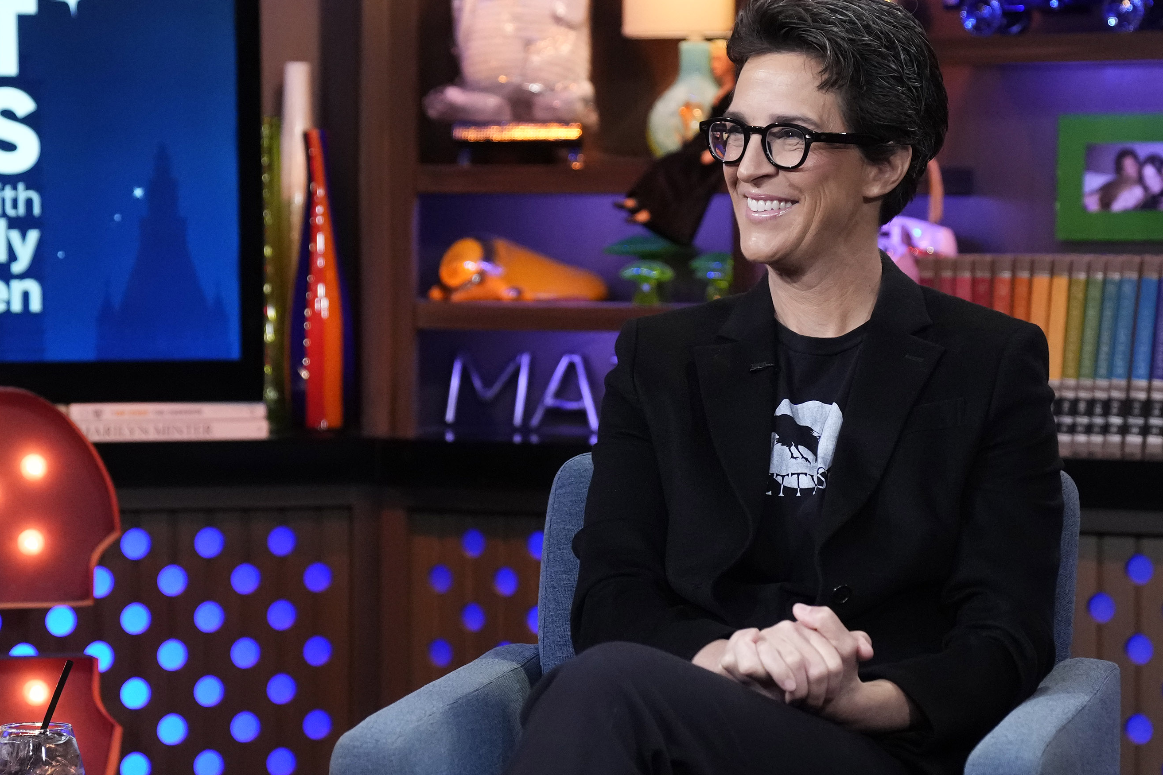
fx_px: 3876
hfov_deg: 17.1
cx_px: 579
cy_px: 408
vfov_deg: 11.4
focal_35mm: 120
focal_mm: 70
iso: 4000
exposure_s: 1/160
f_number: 2.8
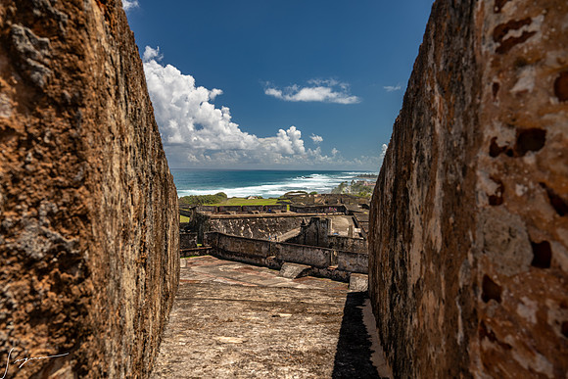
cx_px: 284
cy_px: 190
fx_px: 434
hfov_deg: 66.4
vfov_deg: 47.2
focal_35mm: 28
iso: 90
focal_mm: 27.5
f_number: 8
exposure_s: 1/125
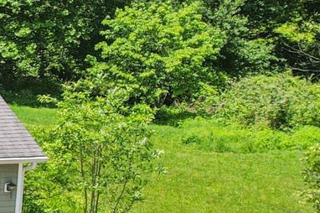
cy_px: 156
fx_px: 1048
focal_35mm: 118
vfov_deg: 11.6
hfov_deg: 13.4
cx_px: -415
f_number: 2.8
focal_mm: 8.38
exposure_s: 1/1600
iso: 110
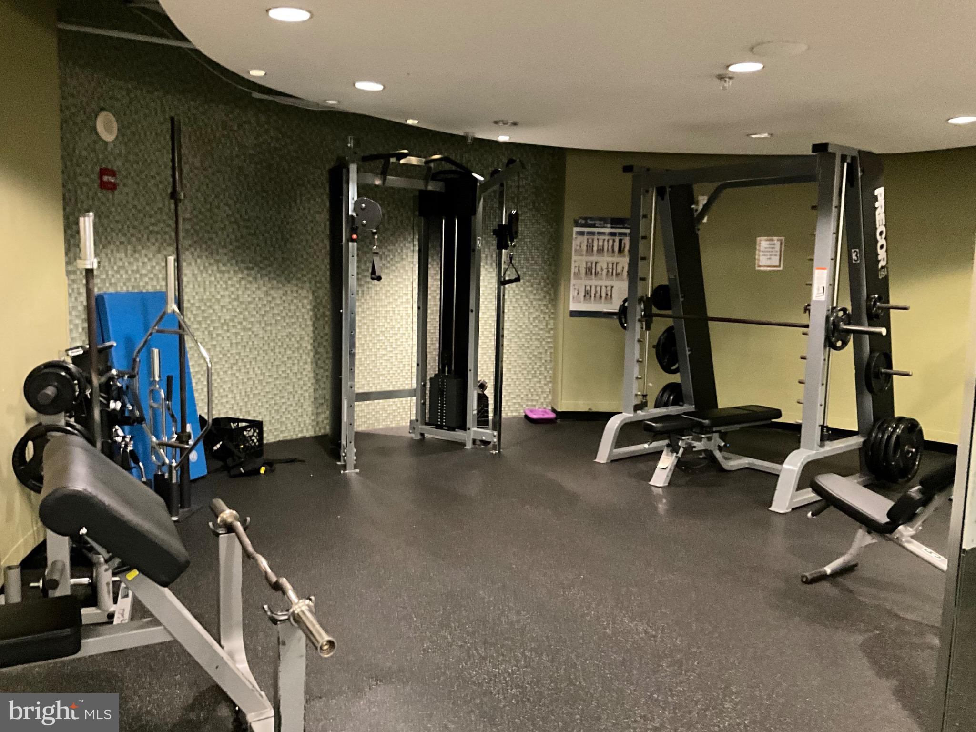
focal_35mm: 29
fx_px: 818
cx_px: 488
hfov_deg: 61.7
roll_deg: -1.3
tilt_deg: -6.8
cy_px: 366
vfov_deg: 48.2
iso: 640
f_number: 1.8
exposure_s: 1/28
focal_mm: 3
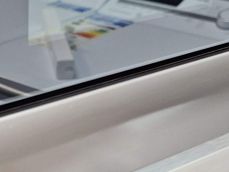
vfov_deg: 17.4
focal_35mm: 85
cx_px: 39
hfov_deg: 22.6
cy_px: 82
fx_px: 562
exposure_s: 1/33
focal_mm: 5.54
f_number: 1.8
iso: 250
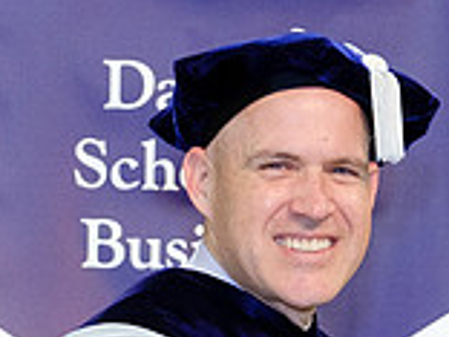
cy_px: 715
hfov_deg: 7.8
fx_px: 3243
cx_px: 551
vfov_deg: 5.8
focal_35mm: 250
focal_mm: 27.4
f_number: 4
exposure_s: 1/125
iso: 1600
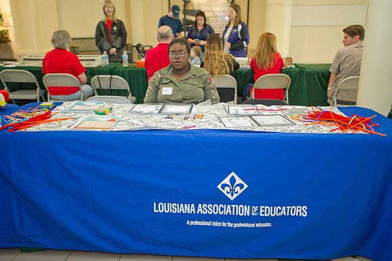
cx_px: 196
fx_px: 381
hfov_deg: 54.5
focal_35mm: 35
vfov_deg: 37.8
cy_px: 130
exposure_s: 1/100
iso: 1250
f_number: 2.8
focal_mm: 35
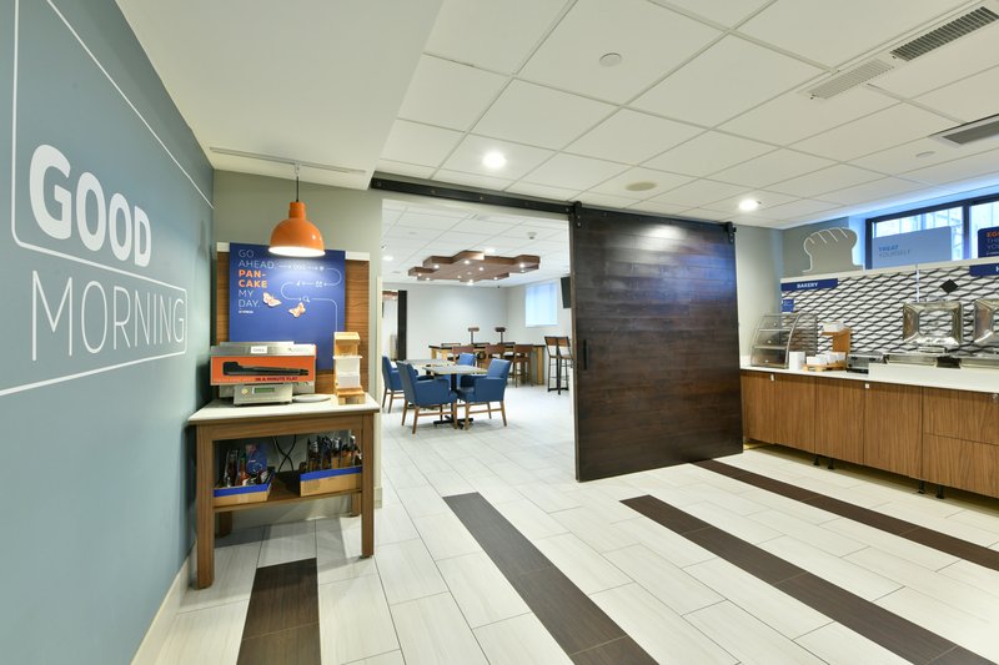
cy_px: 332
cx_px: 500
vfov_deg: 73.7
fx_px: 444
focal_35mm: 16
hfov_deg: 96.7
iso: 560
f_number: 11
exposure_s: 1/2
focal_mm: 16
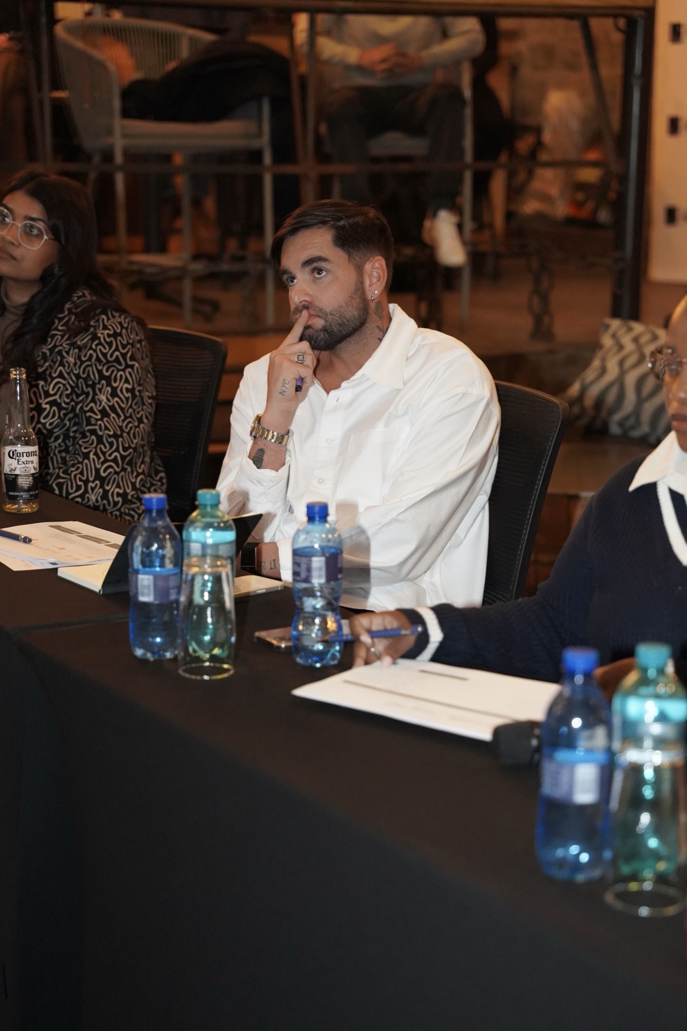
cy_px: 516
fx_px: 2005
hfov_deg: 19.4
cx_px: 344
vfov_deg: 28.9
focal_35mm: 70
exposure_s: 1/100
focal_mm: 70
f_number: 2.8
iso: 6400
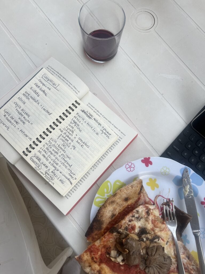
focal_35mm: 26
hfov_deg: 53.1
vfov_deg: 67.3
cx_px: 102
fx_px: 205
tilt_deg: -79.0
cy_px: 137
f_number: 1.5
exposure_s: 1/121
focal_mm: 5.7
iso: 50
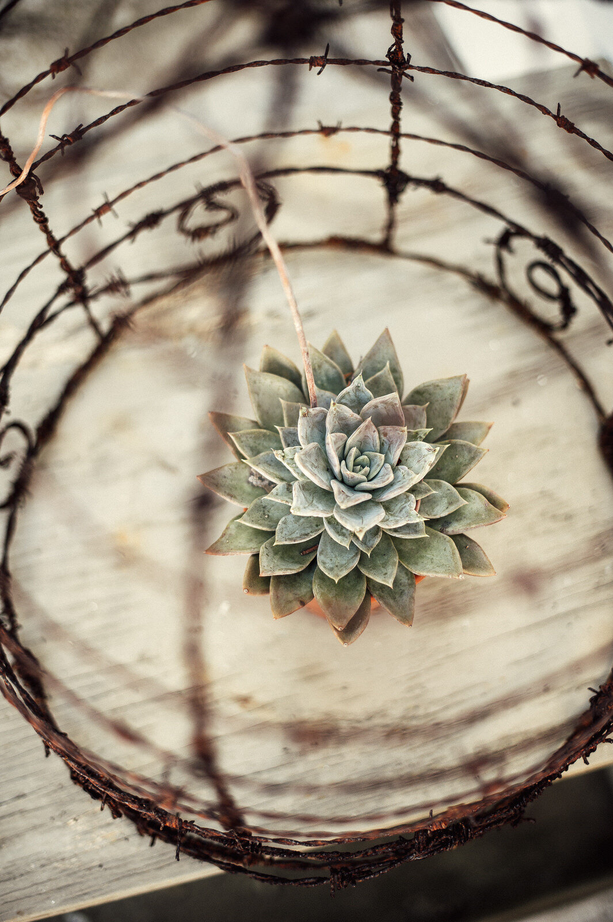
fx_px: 1278
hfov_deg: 27.0
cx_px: 306
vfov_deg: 39.6
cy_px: 461
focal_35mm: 50
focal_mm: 50
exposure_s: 1/1000
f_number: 2
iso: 200
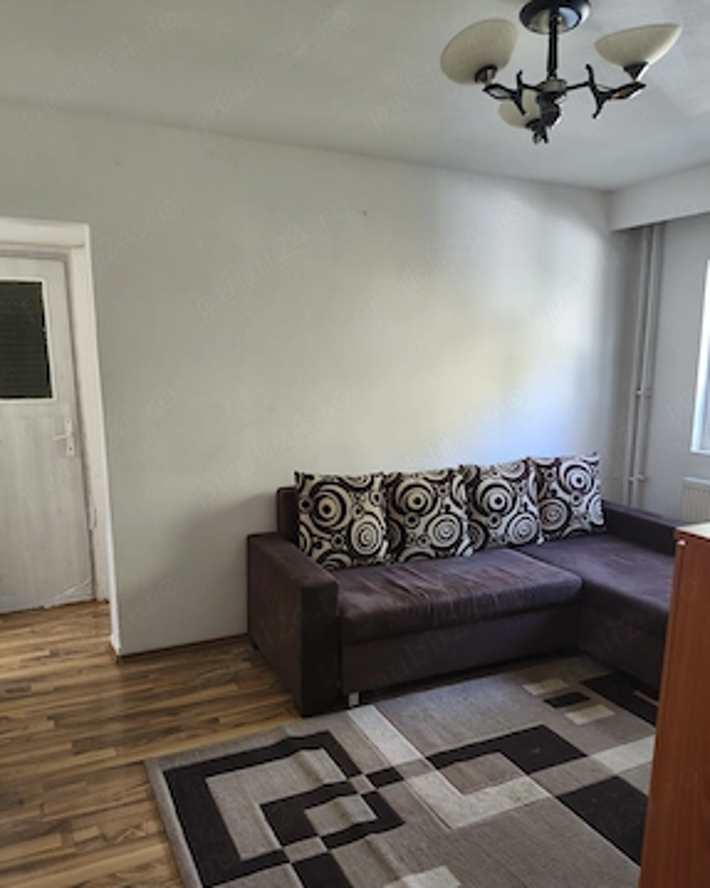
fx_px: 657
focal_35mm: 25
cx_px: 359
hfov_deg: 56.8
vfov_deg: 68.0
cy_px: 487
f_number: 1.65
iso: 800
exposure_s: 1/50
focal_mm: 6.18
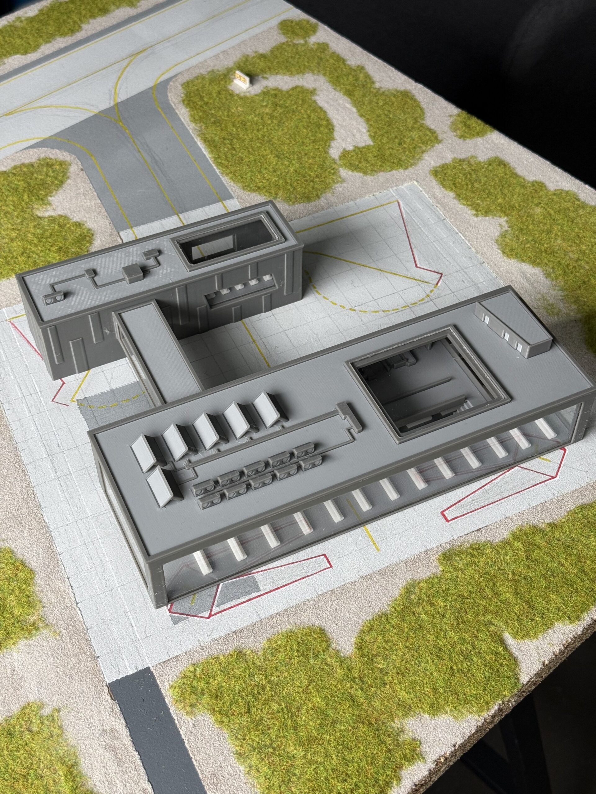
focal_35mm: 48
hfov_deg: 30.3
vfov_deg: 39.7
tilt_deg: -48.6
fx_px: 1102
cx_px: 298
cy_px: 397
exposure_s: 1/82
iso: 100
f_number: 1.78
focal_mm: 6.76
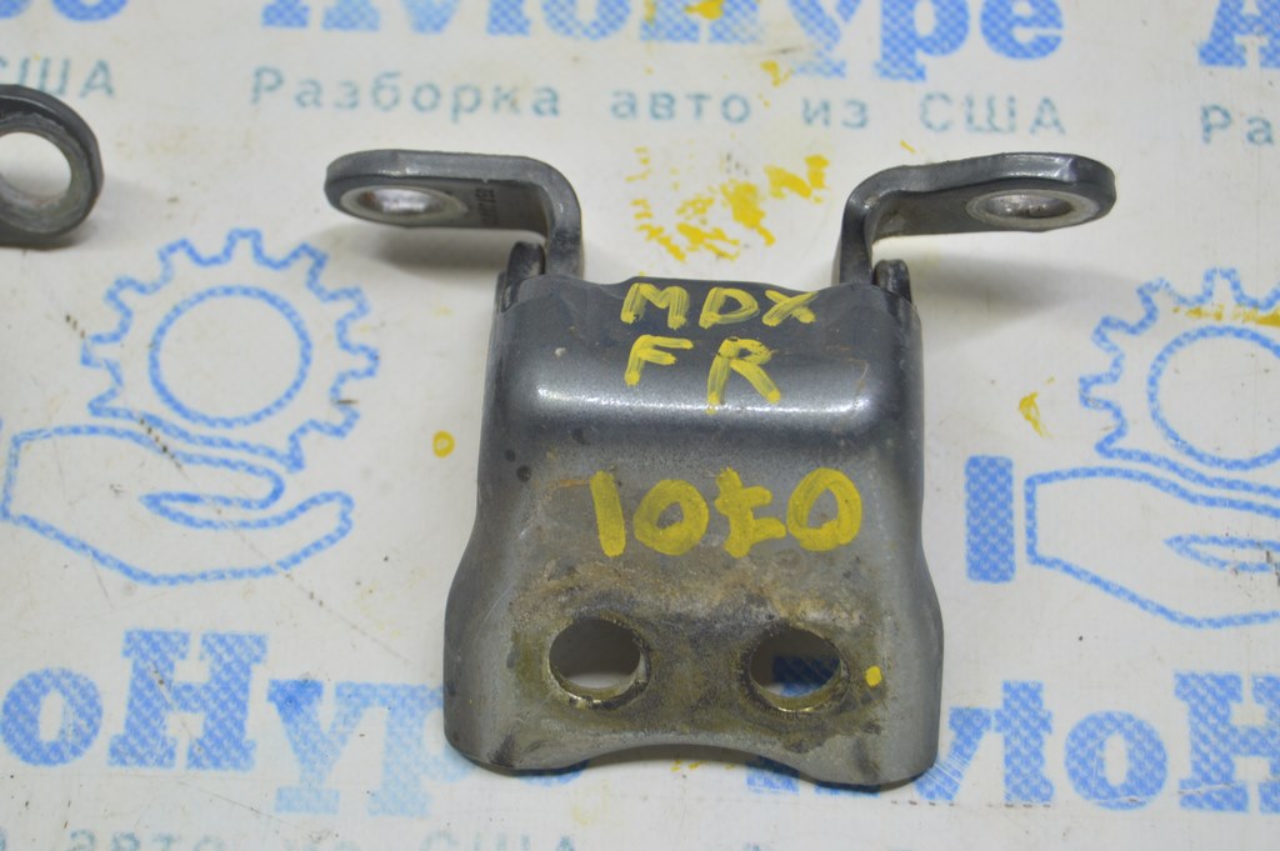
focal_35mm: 75
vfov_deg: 18.2
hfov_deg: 27.0
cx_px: 640
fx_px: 2664
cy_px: 426
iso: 400
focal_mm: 50
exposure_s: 1/20
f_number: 5.6
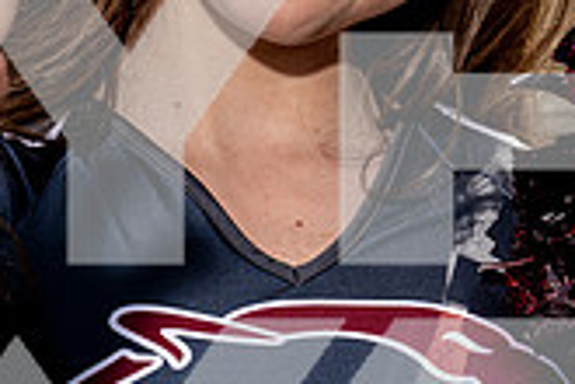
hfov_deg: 9.0
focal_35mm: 229
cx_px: 272
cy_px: 82
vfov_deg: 6.0
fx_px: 3657
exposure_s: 1/250
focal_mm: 65
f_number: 8
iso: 100
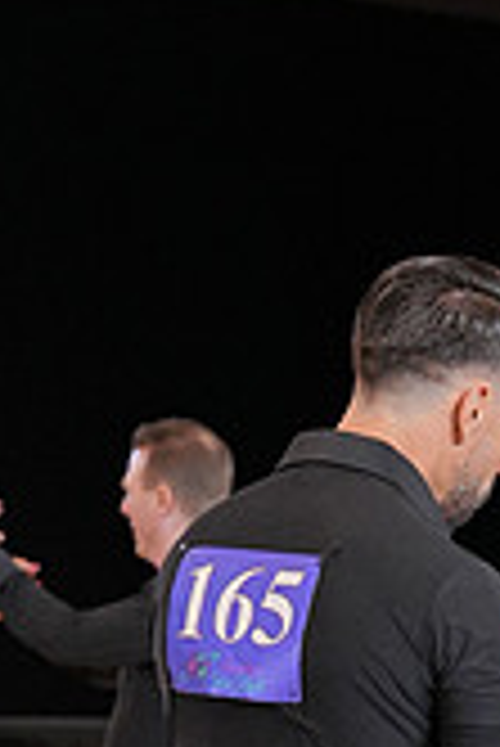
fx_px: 4282
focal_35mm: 206
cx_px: 615
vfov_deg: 9.8
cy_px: 999
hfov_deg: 6.6
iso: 2000
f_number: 3.2
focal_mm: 59
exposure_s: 1/500
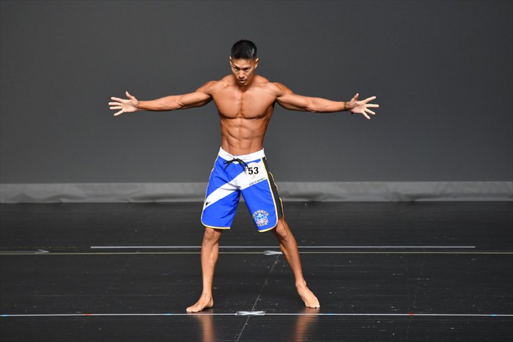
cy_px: 171
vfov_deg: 4.4
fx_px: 4487
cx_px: 256
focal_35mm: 315
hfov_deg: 6.5
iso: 2500
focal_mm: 210
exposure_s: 1/400
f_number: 5.6
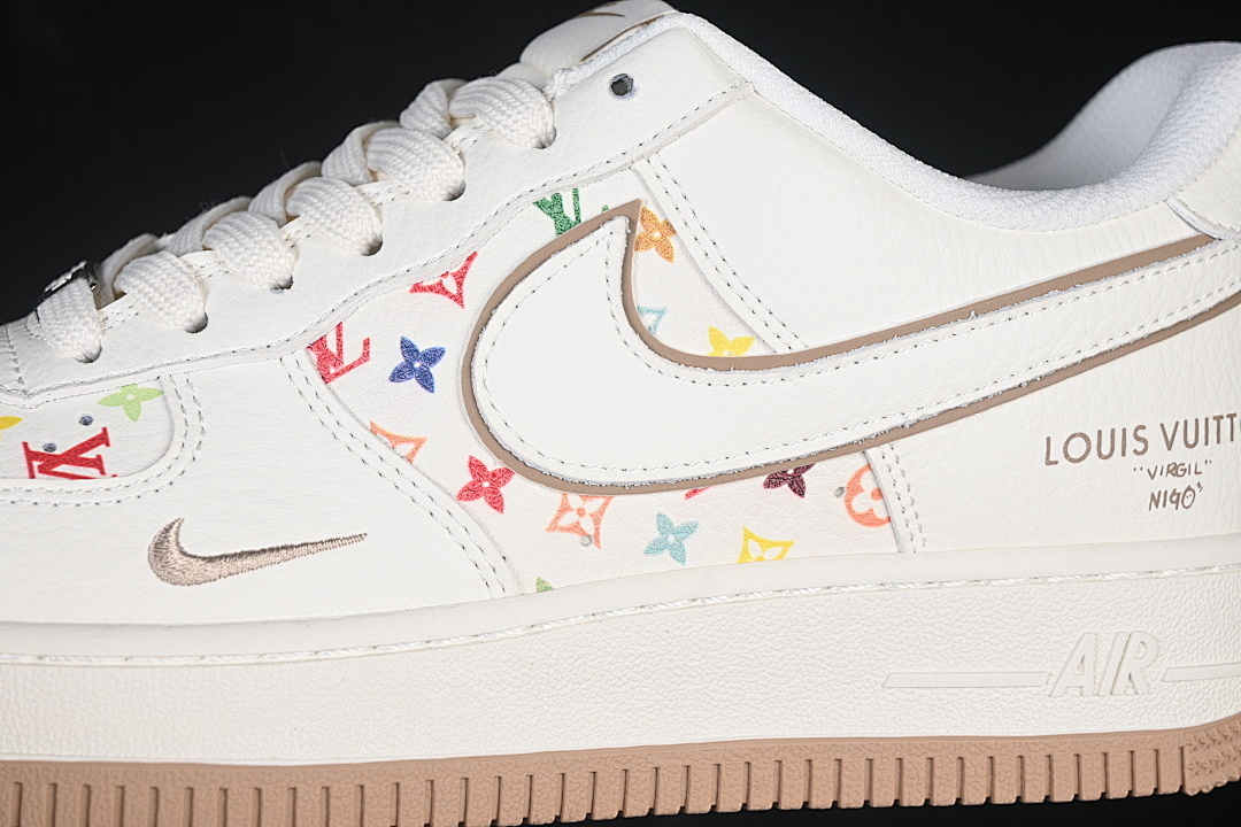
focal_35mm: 75
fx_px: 2585
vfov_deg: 18.2
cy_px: 414
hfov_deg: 27.0
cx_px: 620
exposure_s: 1/80
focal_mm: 50
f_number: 7.1
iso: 160
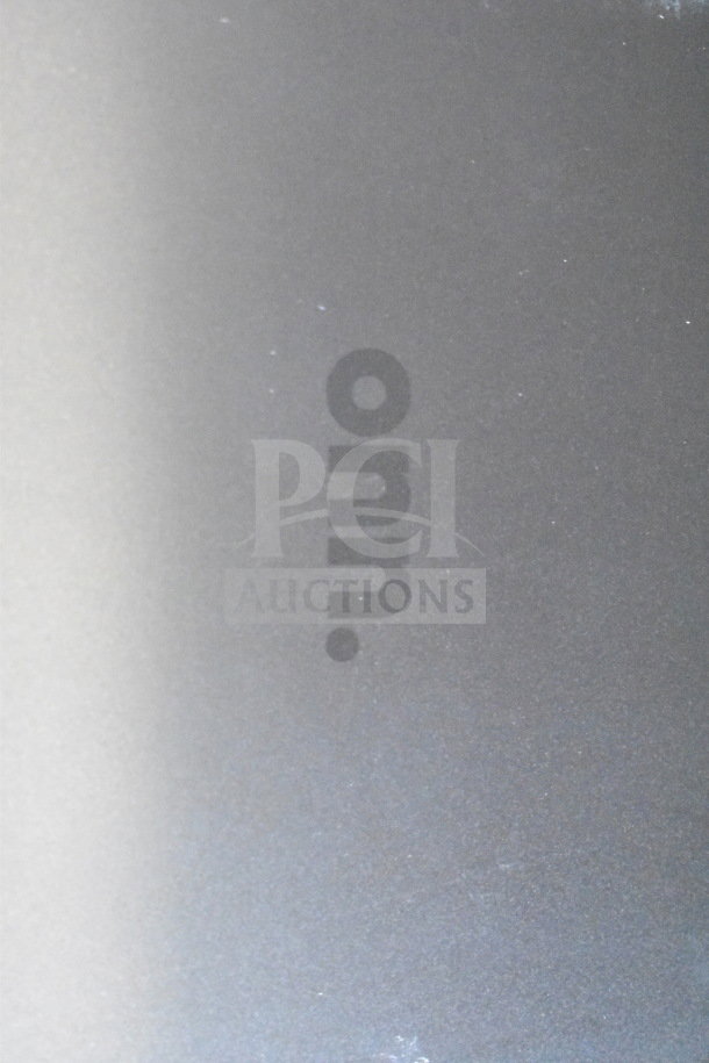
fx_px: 2127
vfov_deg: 28.1
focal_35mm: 72
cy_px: 532
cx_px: 354
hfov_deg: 18.9
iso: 25600
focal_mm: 48
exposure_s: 1/80
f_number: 5.3
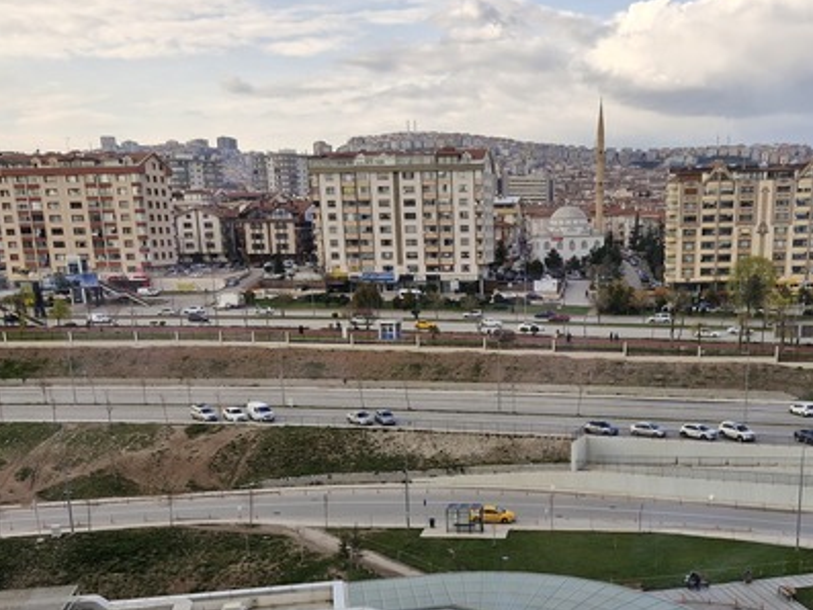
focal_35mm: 40
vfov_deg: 34.7
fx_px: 940
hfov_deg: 46.4
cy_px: 502
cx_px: 508
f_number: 1.8
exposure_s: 1/378
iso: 50
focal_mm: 5.54
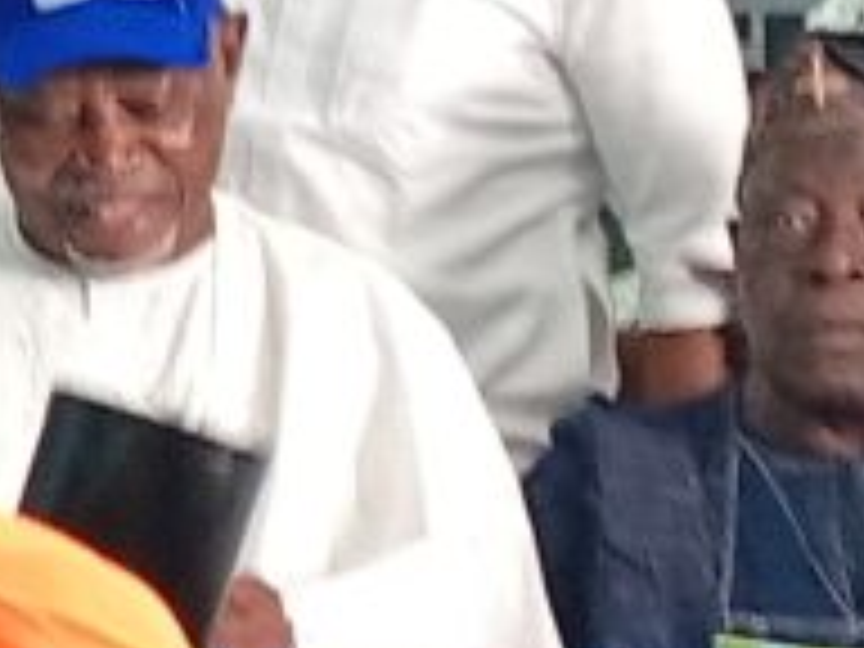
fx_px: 5816
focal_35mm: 233
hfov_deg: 8.4
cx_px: -90
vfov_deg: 6.4
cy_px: 356
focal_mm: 3.96
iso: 612
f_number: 1.8
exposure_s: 1/25
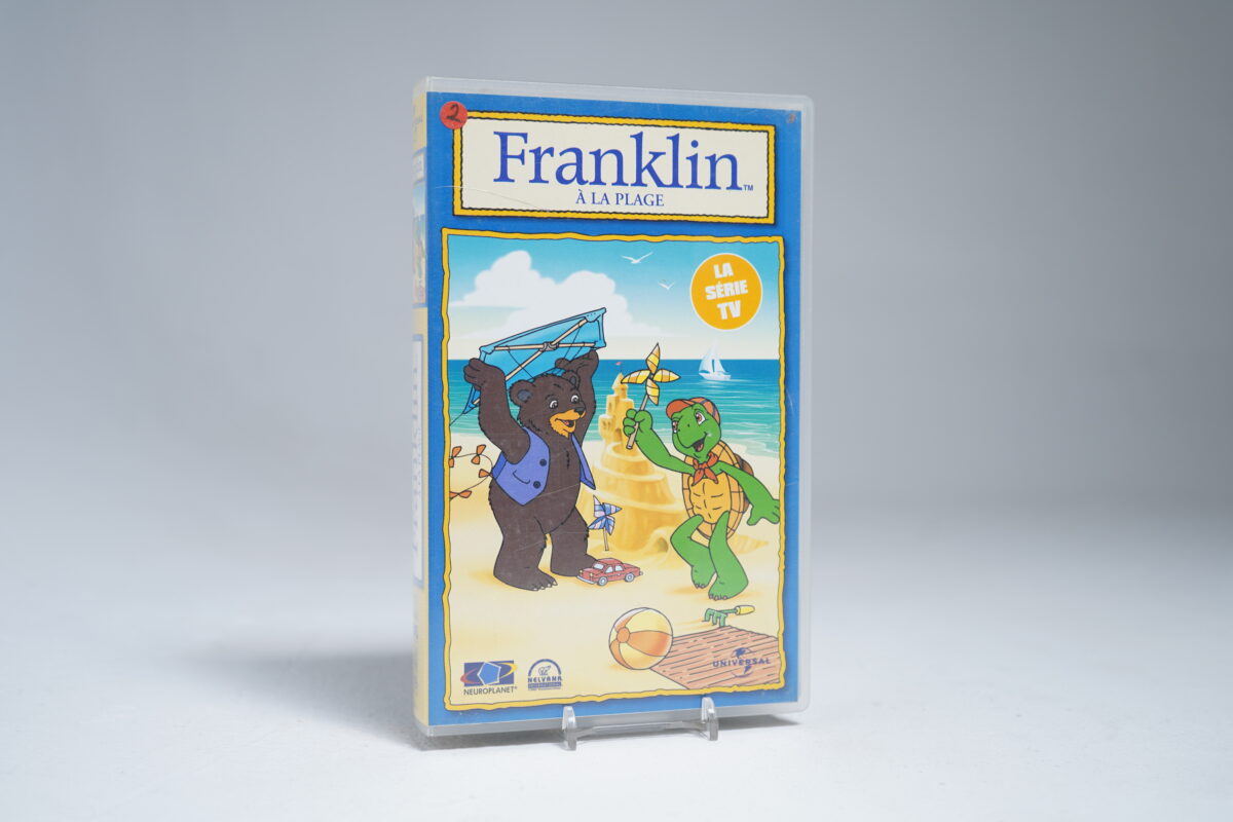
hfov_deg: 47.4
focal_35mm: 41
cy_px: 411
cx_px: 616
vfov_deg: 32.6
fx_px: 1404
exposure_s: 1/13
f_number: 4.5
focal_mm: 41
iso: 160
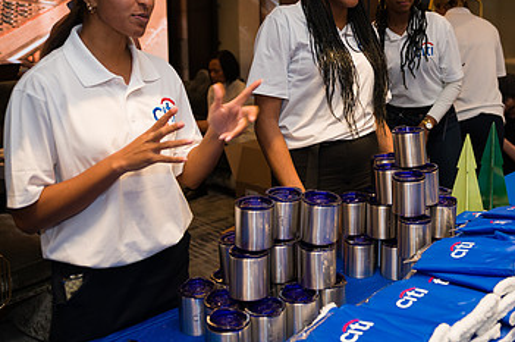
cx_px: 355
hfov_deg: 44.6
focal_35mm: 43
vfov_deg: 30.6
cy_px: 87
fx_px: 614
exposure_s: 1/200
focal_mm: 26
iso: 400
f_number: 3.2
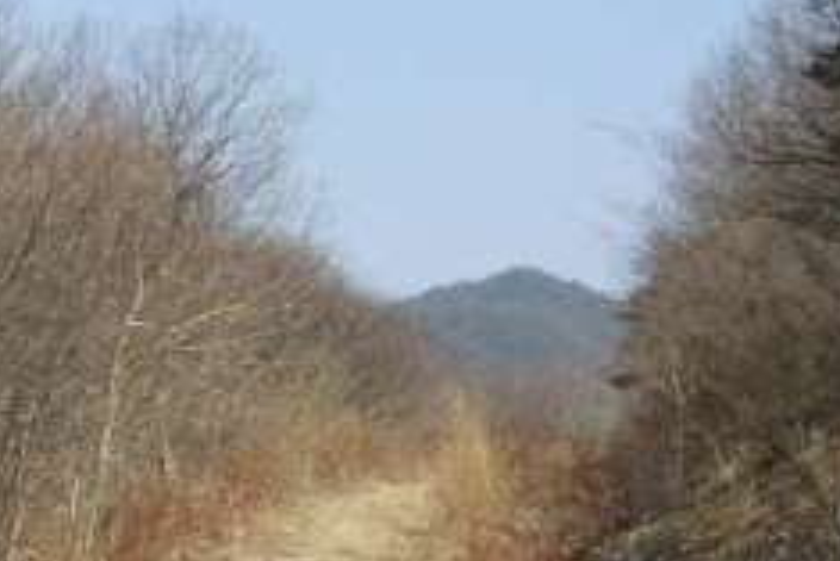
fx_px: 3222
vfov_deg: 9.7
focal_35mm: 138
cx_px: -143
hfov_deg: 14.4
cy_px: 836
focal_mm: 6.6
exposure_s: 1/250
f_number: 6.3
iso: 50
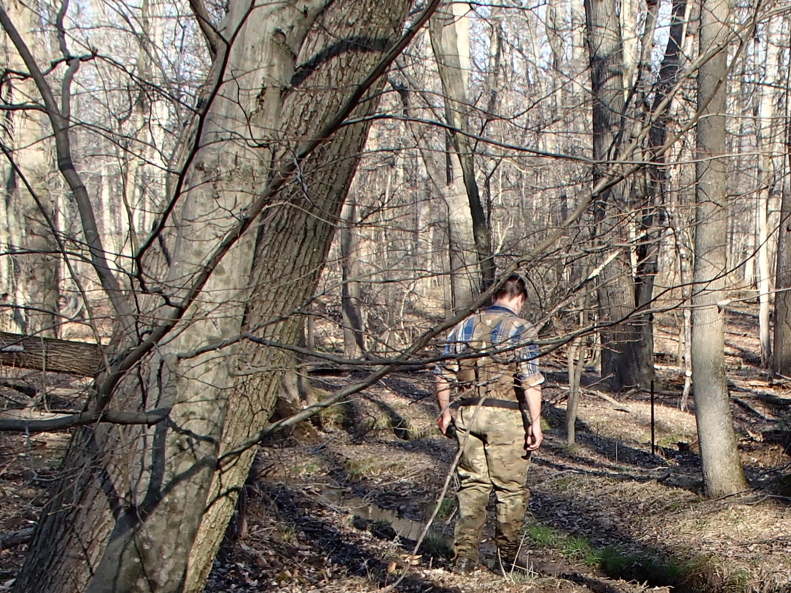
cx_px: 624
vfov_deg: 23.0
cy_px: 551
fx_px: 1417
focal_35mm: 62
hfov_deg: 30.5
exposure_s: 1/160
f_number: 3.9
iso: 100
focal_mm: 5
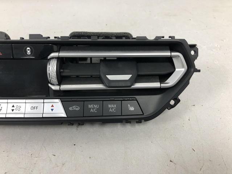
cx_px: 116
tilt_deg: -47.9
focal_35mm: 28
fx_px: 188
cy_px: 87
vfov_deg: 49.7
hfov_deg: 63.4
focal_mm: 4
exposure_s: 1/17
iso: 40
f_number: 1.8
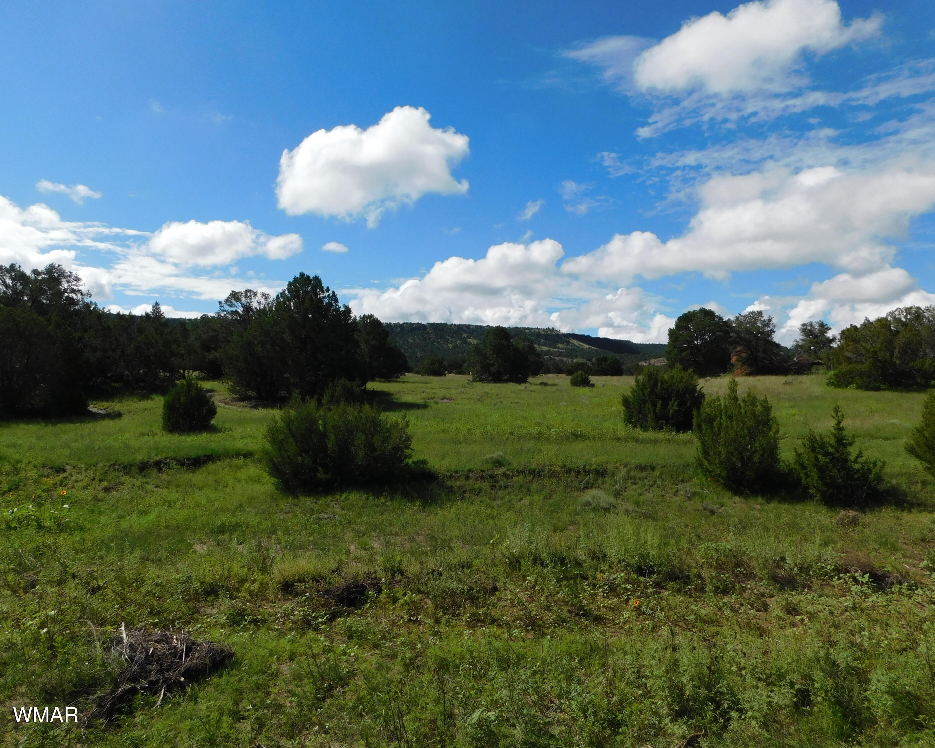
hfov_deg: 70.2
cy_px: 374
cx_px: 437
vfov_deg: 58.8
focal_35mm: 24
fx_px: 664
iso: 125
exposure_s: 1/800
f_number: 6
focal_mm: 4
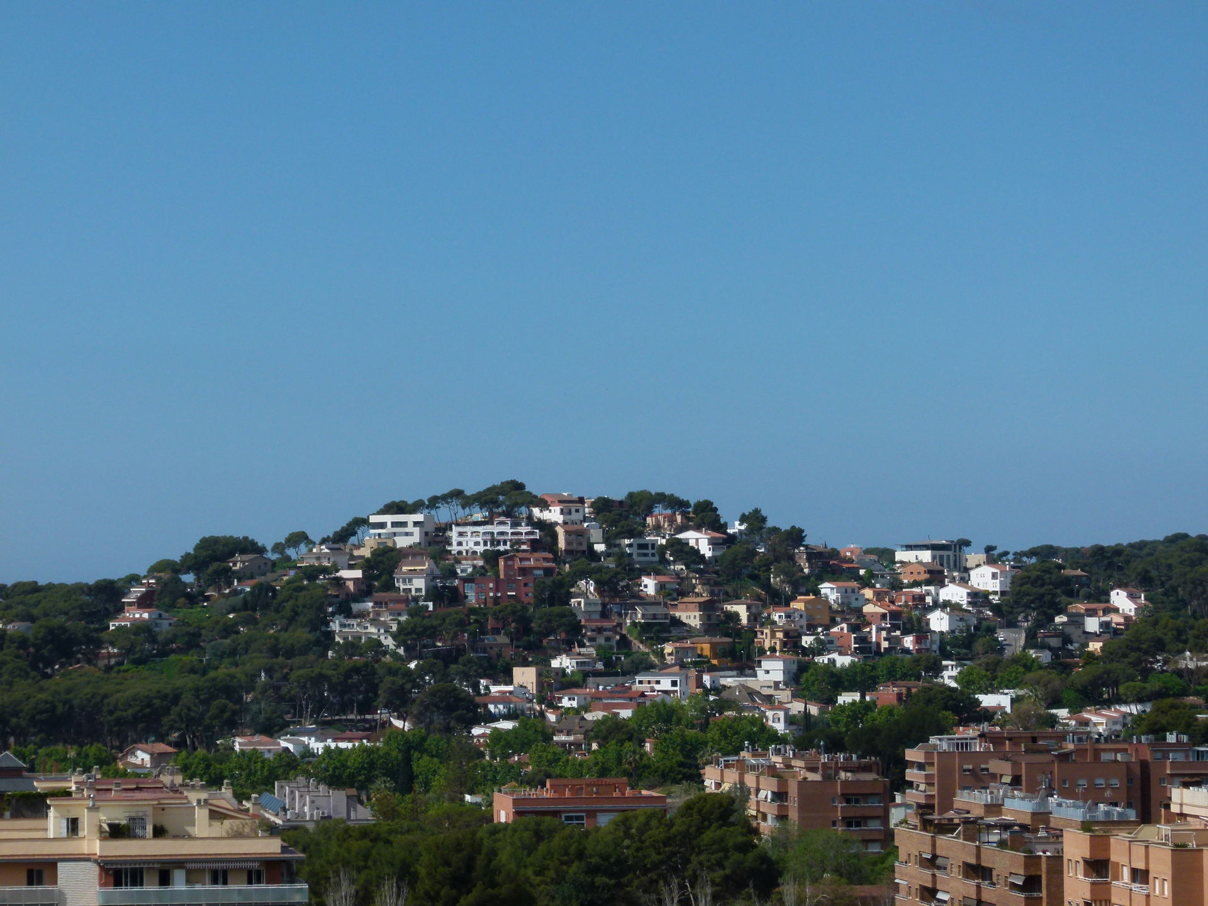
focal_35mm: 136
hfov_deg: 14.5
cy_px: 453
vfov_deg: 10.9
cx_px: 604
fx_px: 4746
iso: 100
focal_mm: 24.5
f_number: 4
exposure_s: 1/1600
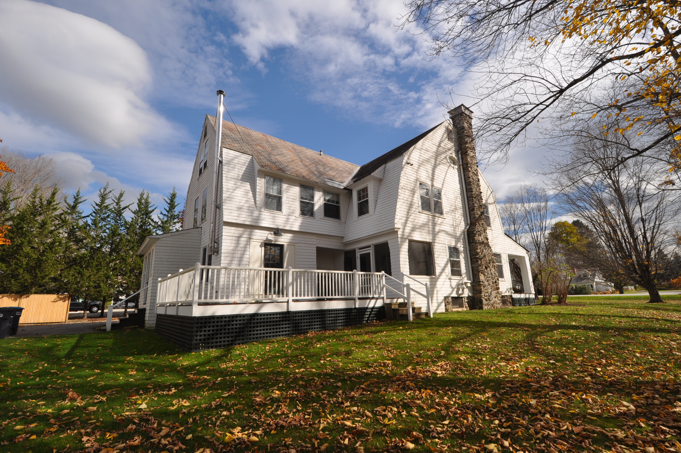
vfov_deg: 77.2
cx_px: 340
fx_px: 283
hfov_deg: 100.5
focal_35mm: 15
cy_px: 226
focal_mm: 10
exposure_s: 1/320
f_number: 9
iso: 200
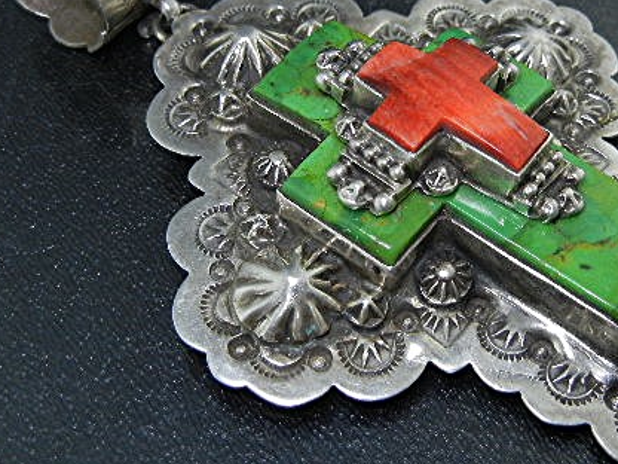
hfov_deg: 32.0
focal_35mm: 60
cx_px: 385
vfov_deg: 24.3
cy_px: 164
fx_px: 1071
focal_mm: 7.1
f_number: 7.4
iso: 459
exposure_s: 1/30
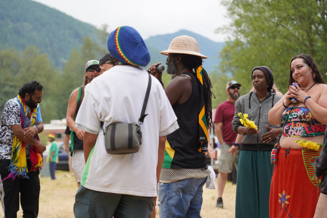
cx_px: 164
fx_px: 954
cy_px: 109
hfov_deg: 19.5
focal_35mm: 105
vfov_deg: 13.0
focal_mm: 105
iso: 250
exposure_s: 1/160
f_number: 4
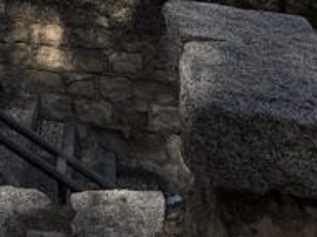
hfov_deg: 24.3
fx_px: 686
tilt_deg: +11.8
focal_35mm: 75
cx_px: -32
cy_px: -335
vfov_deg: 13.8
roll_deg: -0.1
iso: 50
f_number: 2.2
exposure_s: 1/1534
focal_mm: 2.22
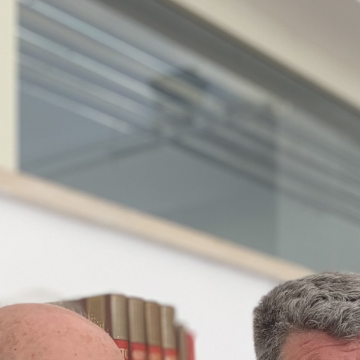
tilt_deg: +0.7
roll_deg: +0.3
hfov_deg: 17.8
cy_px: 529
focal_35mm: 97
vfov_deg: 16.4
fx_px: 1141
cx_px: 278
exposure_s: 1/94
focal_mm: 4.25
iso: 100
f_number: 1.8
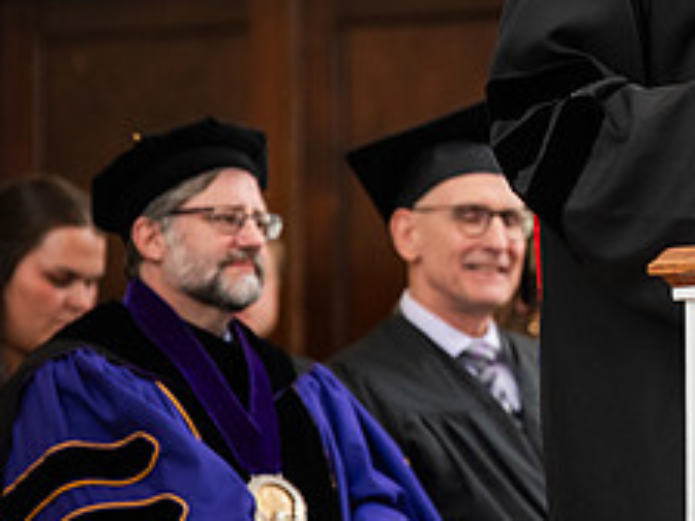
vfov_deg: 3.1
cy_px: -5
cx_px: 797
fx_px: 9497
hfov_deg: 4.2
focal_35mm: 473
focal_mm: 190
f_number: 3.5
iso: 1250
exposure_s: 1/200
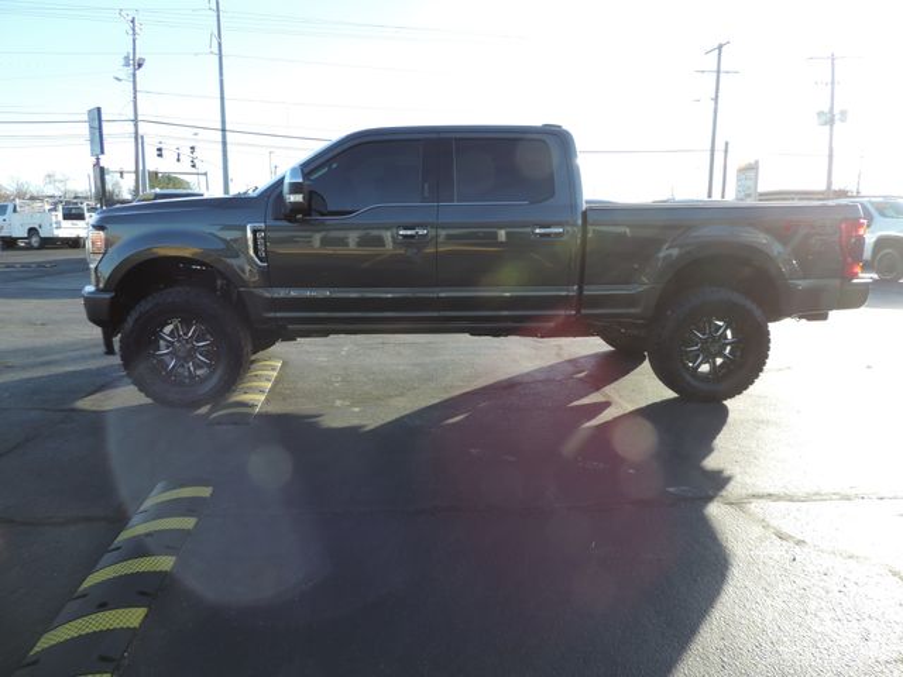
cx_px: 452
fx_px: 626
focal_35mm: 24
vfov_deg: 56.8
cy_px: 338
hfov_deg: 71.6
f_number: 3
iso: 80
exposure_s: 1/320
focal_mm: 4.3
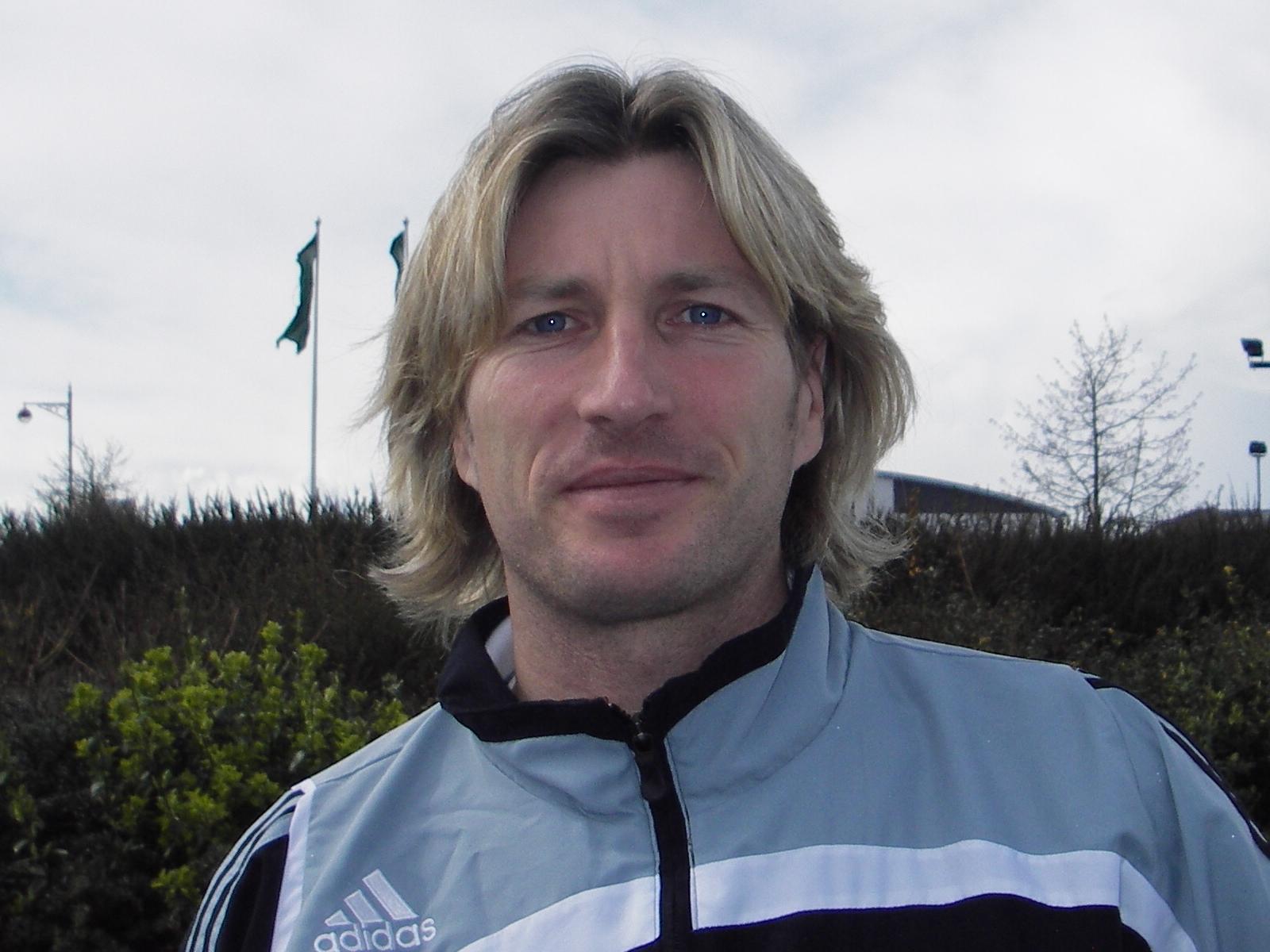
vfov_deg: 37.7
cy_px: 476
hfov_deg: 49.0
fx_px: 1394
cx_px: 635
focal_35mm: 38
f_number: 3.3
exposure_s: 1/800
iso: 50
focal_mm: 6.3
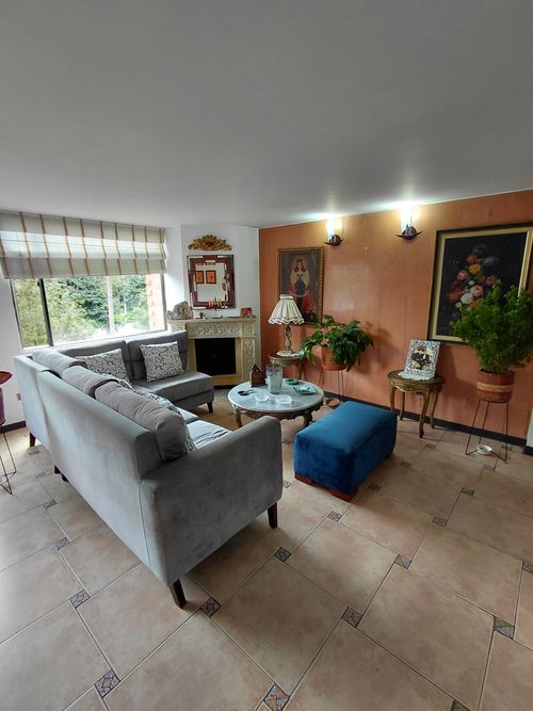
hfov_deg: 78.1
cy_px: 356
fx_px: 329
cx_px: 266
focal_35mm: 16
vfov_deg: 94.5
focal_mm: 1.64
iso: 64
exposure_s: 1/60
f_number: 2.2
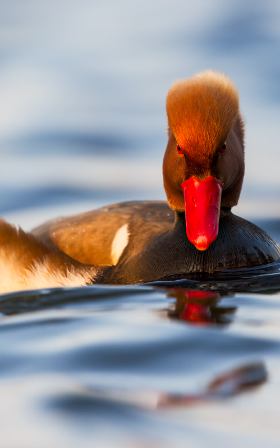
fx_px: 11229
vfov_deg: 2.3
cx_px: 189
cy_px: 224
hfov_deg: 1.4
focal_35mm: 920
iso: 360
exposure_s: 1/800
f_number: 4
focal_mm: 600
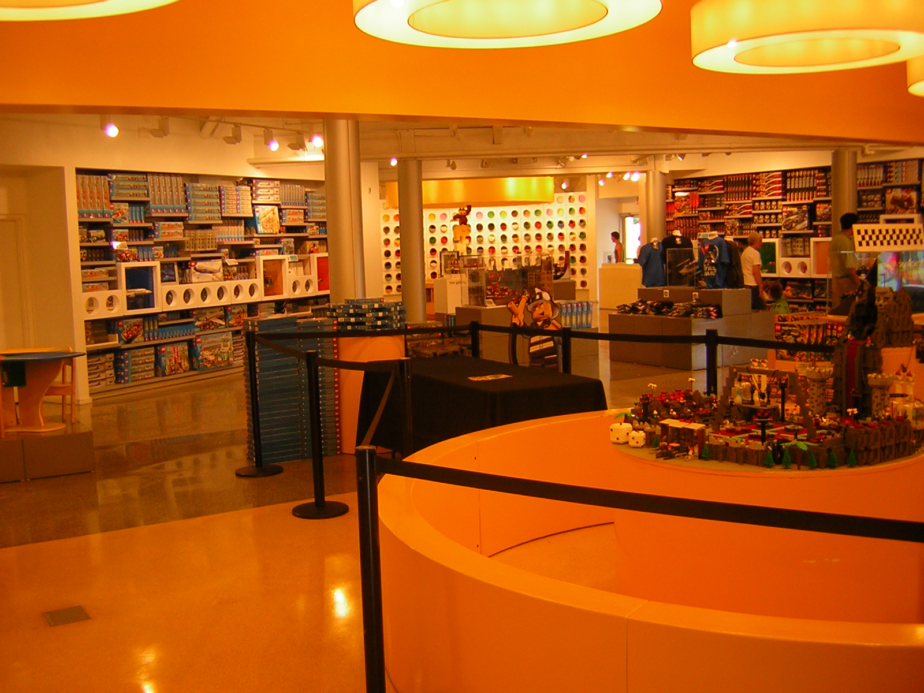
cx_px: 462
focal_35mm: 36
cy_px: 346
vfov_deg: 39.7
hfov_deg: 51.4
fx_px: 961
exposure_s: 1/50.6
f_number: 2.6
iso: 50
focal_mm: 4.7
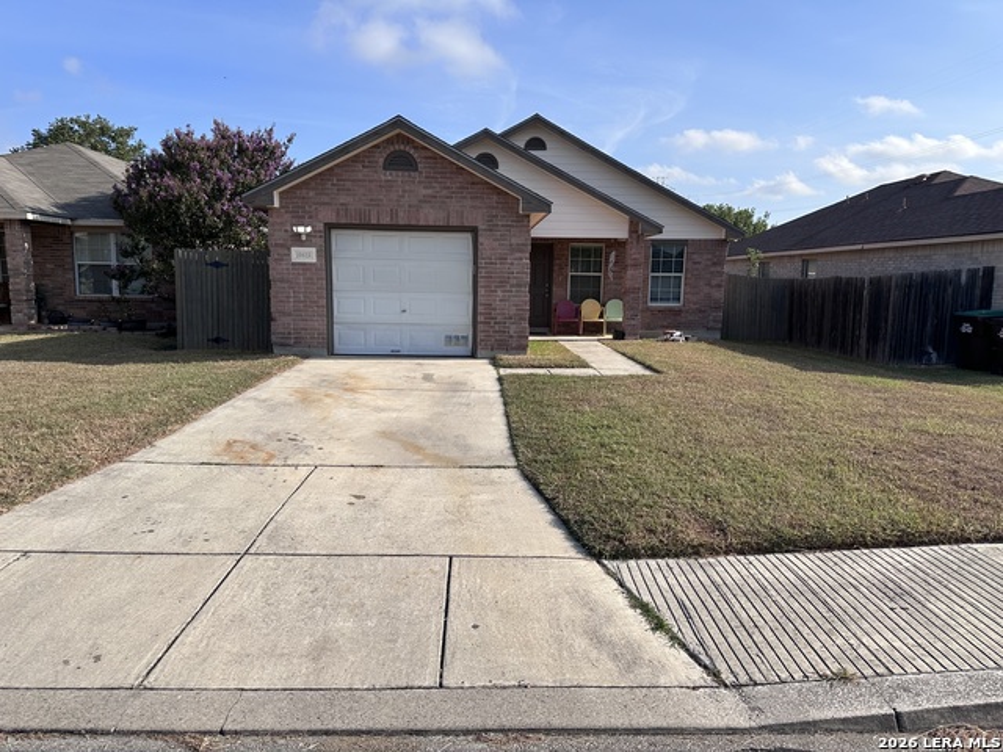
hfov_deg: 71.6
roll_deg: -0.8
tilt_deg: -8.1
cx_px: 502
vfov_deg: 56.8
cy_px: 376
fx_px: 695
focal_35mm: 24
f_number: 1.78
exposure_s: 1/4545
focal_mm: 6.86
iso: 80
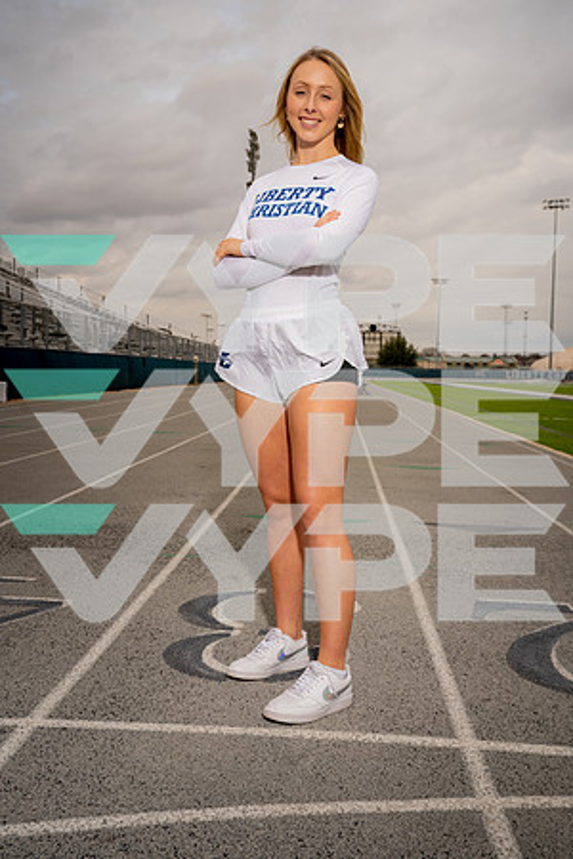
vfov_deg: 51.9
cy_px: 430
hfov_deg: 35.9
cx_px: 286
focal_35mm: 37
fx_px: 883
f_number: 8
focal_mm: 37
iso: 250
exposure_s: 1/250
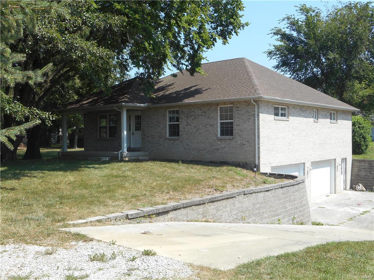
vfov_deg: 36.8
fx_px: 421
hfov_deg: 47.9
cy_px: 140
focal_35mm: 39
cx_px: 187
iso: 80
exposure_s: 1/250
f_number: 4.5
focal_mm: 6.9
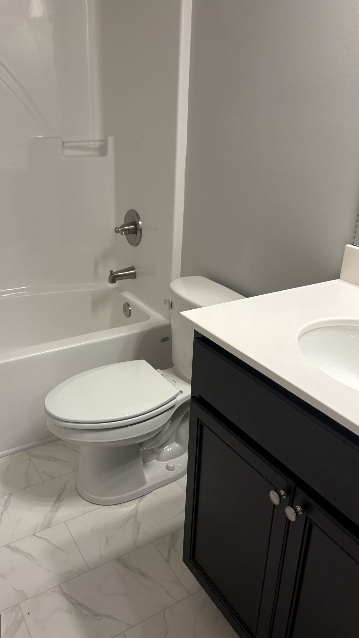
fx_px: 491
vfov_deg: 66.1
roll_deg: -1.5
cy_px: 320
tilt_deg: -22.3
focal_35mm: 29
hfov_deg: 40.1
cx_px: 148
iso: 125
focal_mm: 5.96
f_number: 1.6
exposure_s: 1/120
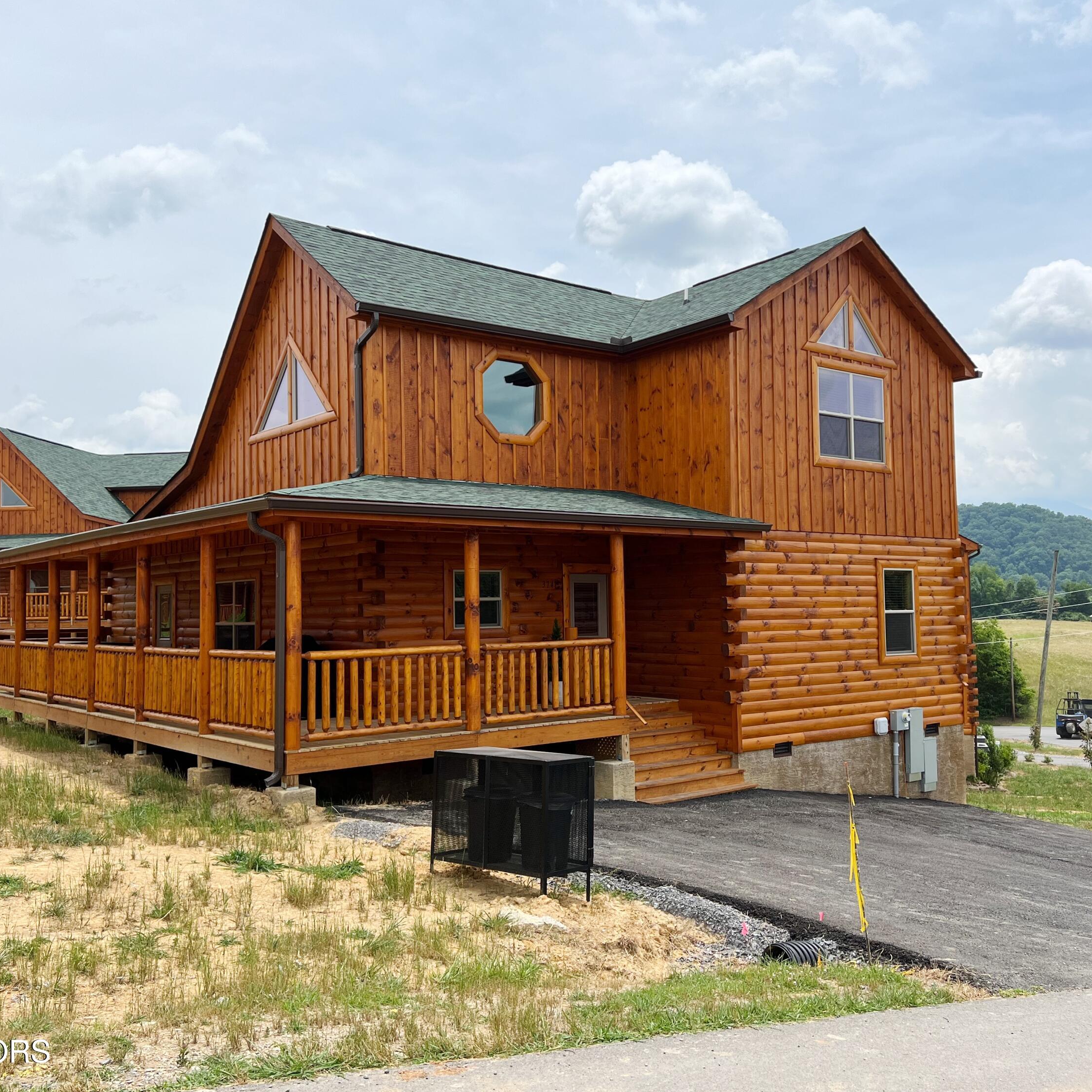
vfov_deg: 52.5
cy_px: 550
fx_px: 1106
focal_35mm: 31
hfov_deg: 52.5
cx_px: 553
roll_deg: +1.5
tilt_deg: +3.3
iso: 50
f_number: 1.5
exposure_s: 1/5882
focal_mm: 5.7
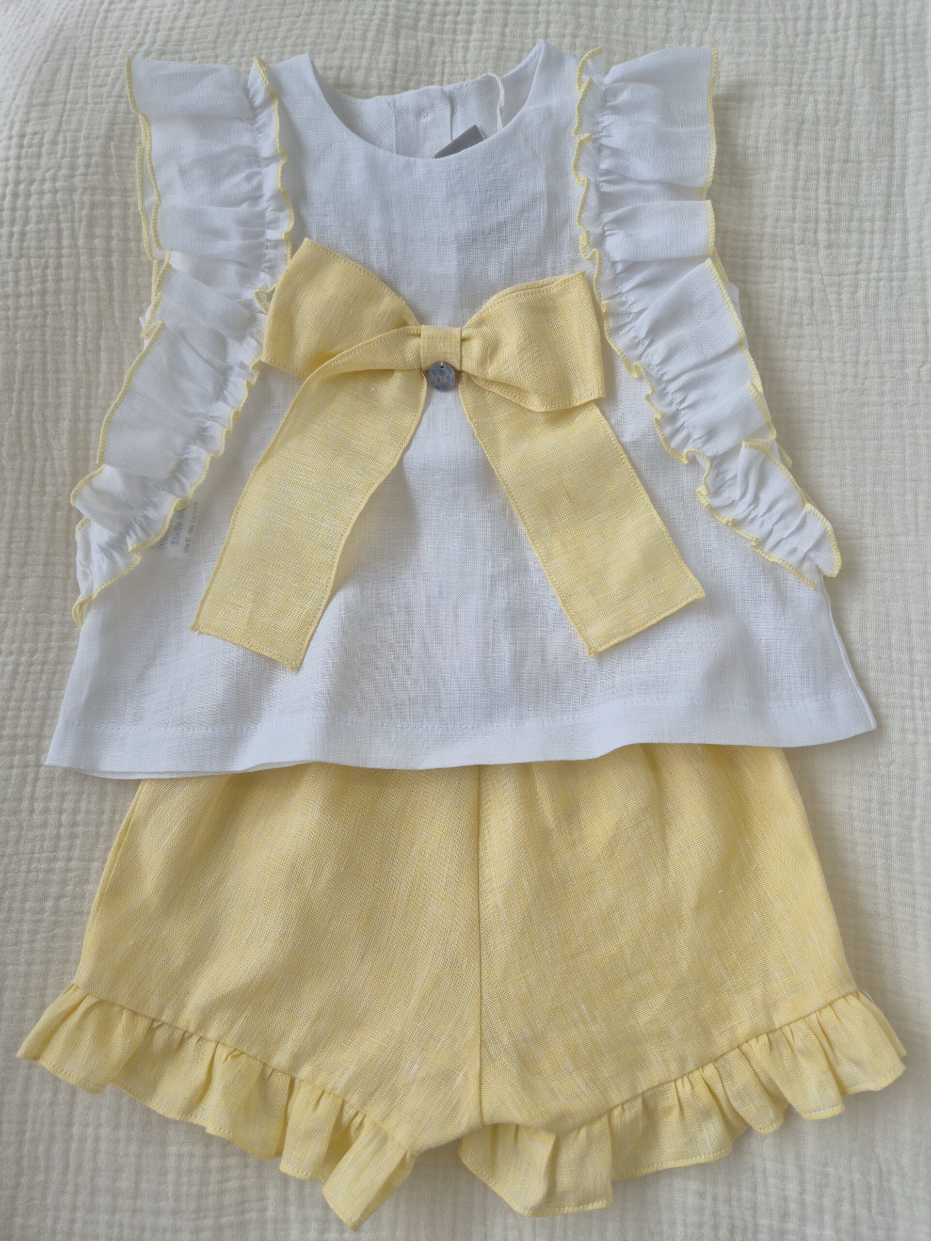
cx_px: 466
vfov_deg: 73.9
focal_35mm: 23
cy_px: 620
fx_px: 825
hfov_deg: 58.9
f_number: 1.8
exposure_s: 1/232
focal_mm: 5.4
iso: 25
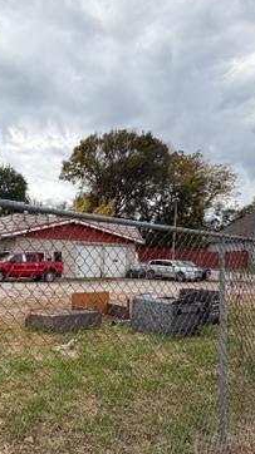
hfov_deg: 40.6
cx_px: 43
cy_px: 293
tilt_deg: -1.8
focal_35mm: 27
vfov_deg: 68.4
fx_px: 325
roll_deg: +0.3
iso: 40
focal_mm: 2.22
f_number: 2.2
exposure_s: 1/531
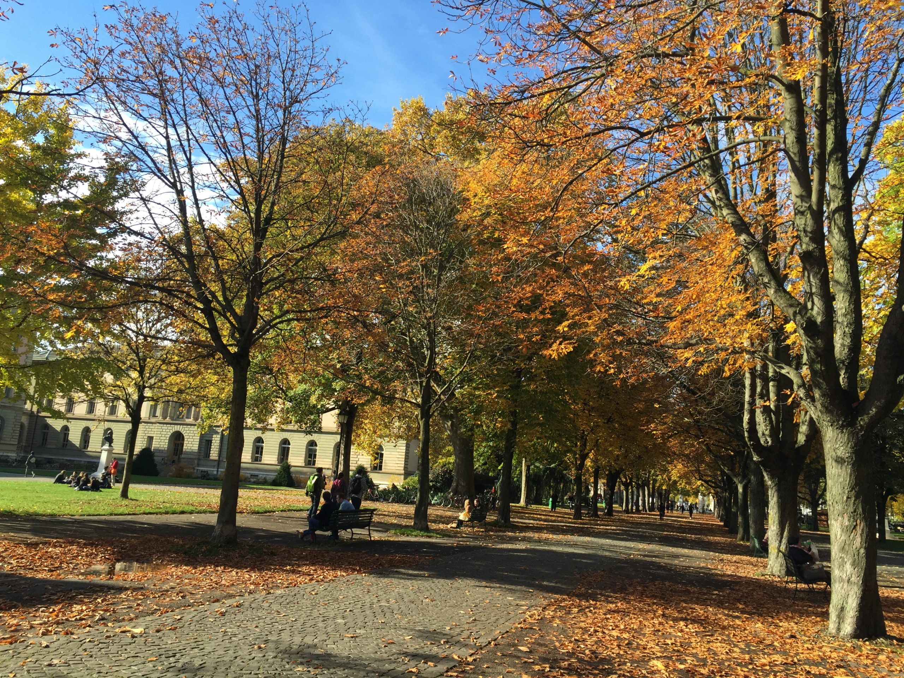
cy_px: 339
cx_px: 452
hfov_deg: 61.7
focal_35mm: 29
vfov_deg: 48.2
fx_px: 757
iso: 32
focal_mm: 4.15
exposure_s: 1/682
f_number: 2.2
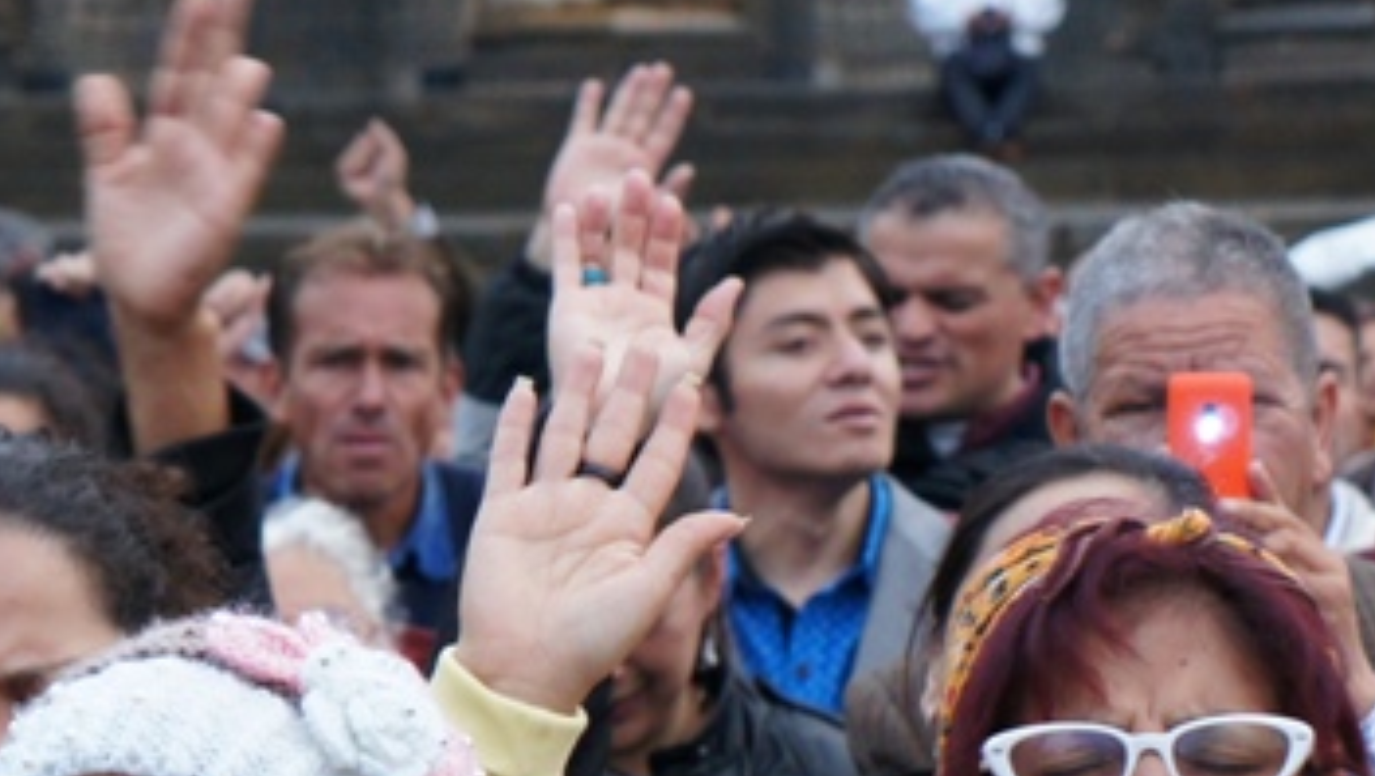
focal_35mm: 252
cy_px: 843
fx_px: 9177
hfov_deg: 8.5
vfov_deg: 4.8
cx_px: 55
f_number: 5.6
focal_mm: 55
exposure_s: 1/100
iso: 1000
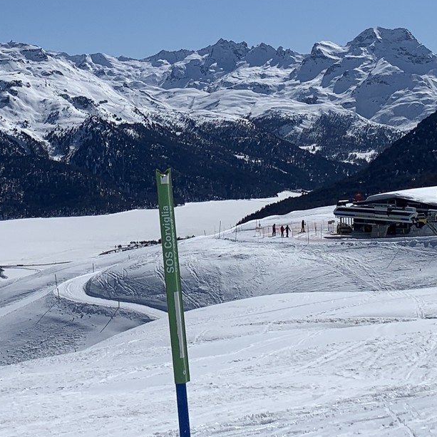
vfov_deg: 19.0
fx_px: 1285
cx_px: 96
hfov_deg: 19.1
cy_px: 49
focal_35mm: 90
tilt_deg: +1.9
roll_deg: +0.4
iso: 25
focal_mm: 4.25
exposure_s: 1/10526
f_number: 1.8
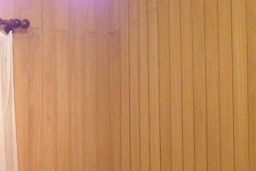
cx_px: -78
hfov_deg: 19.5
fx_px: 683
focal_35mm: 96
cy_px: 242
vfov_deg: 13.6
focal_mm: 4.28
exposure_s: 1/20
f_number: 2.4
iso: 400
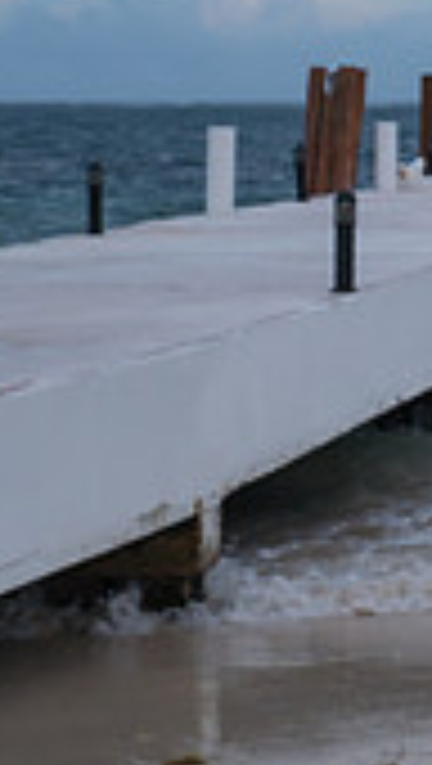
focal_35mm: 132
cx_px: 986
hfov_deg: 8.5
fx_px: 2680
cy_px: -61
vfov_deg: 15.8
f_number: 9
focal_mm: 37
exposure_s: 1/200
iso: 200
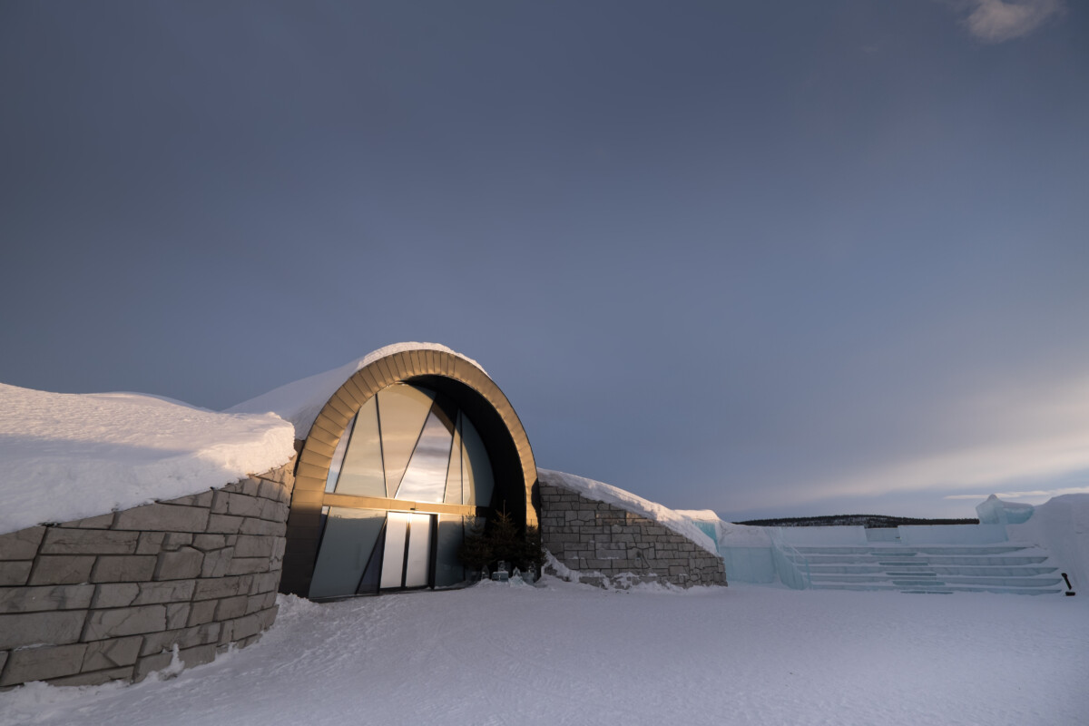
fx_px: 454
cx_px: 544
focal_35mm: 15
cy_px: 363
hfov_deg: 100.4
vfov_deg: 77.3
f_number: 4
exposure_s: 1/500
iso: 200
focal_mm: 10
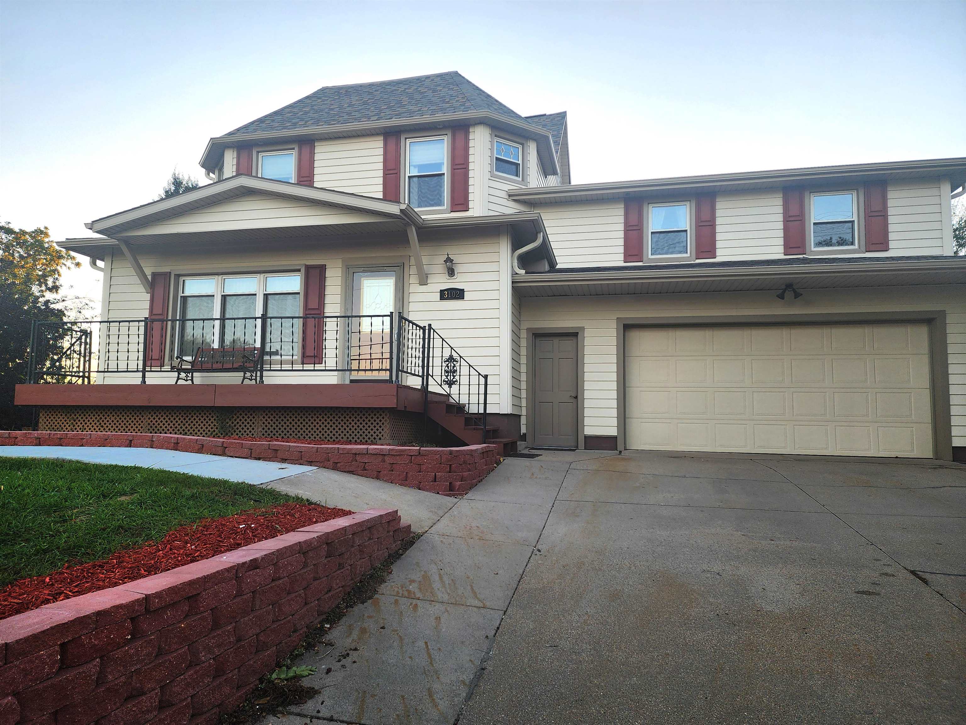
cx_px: 483
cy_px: 362
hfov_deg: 73.9
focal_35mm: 23
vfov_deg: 58.9
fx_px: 642
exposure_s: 1/180
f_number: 1.8
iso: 40
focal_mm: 6.4
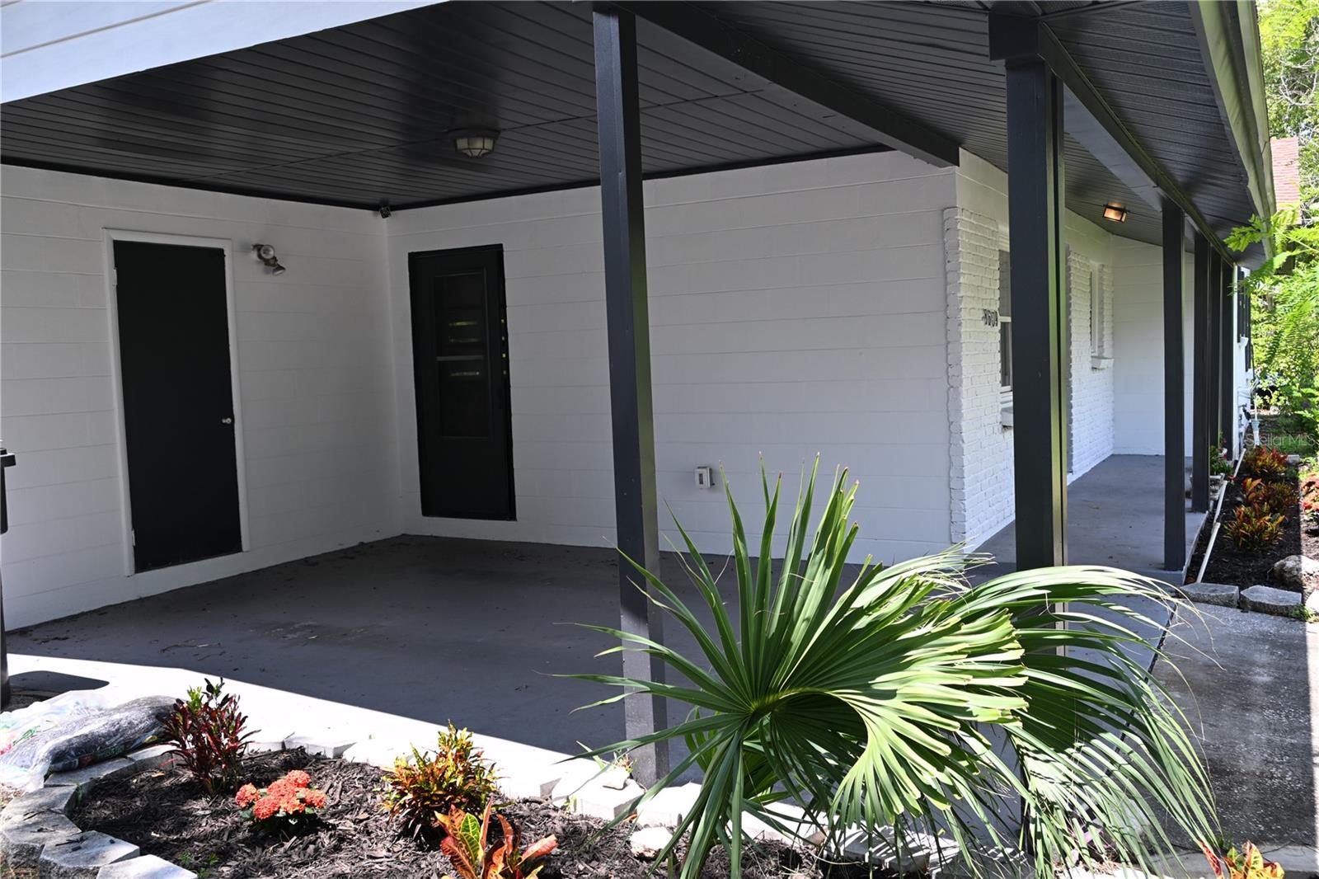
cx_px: 660
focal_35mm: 32
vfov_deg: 41.7
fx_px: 1154
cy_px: 440
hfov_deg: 59.5
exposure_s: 1/250
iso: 200
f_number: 5.6
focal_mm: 21
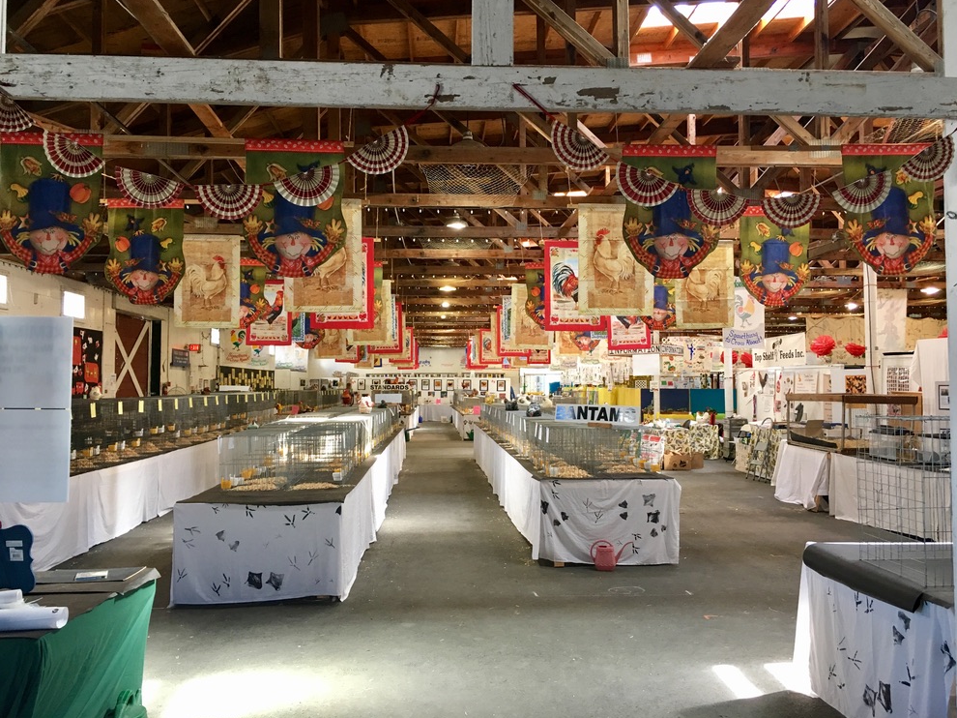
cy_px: 350
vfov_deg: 46.8
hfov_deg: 60.0
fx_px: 829
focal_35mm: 30
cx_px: 494
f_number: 2.2
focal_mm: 4.15
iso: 80
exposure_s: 1/30
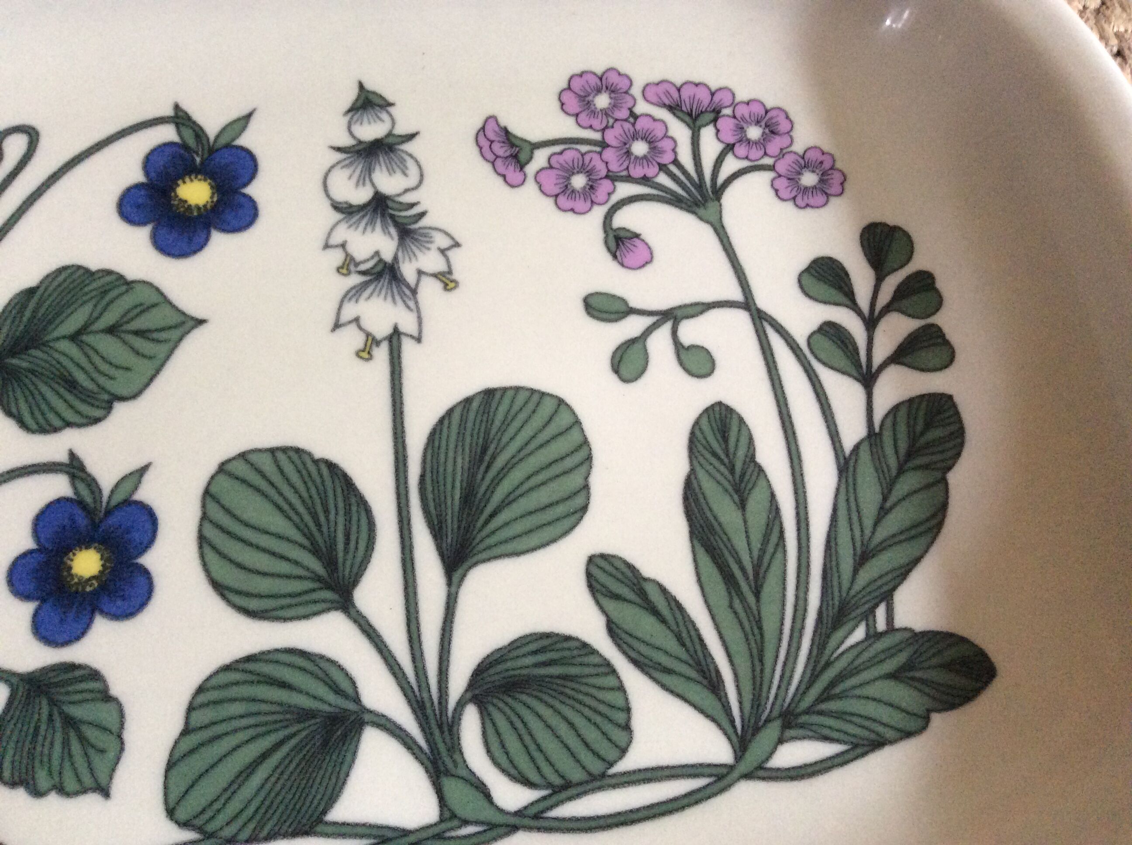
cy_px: 422
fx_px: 1045
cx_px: 566
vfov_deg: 44.1
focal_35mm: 32
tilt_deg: -66.1
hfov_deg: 56.9
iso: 250
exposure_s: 1/25
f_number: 2.4
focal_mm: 3.3
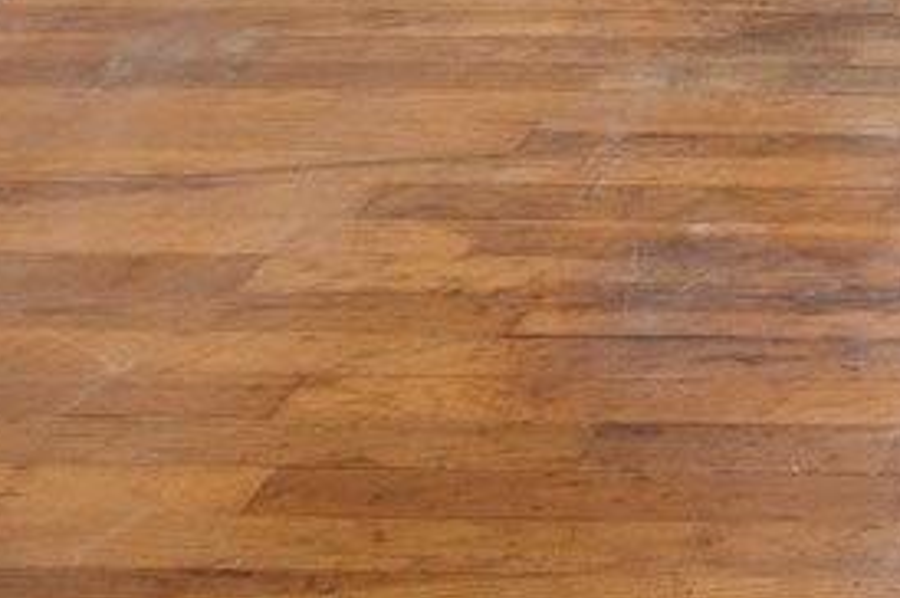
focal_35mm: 116
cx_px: 1655
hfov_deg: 15.2
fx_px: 2890
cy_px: -1097
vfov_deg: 9.6
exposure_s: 1/20
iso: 200
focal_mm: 15.5
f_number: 8
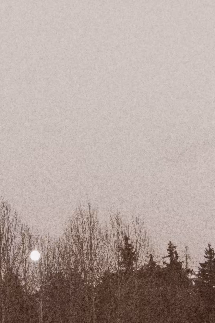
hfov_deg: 12.6
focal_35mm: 108
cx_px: 41
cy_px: 295
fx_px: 968
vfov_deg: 18.6
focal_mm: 30
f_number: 4.5
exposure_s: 1/100
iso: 500
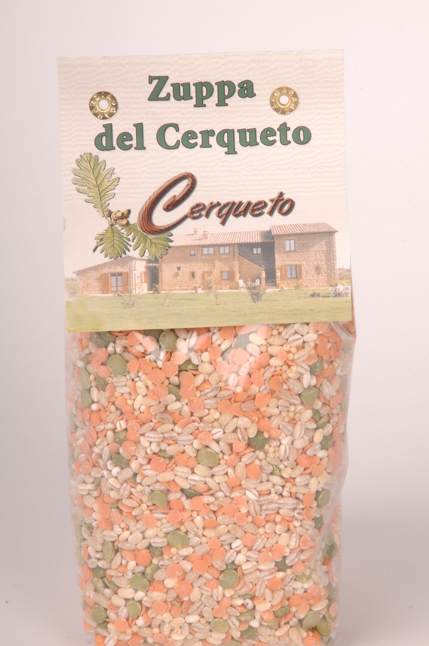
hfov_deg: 6.2
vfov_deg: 9.3
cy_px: 355
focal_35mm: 222
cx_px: 218
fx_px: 3970
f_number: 20
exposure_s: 1/160
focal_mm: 125
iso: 200
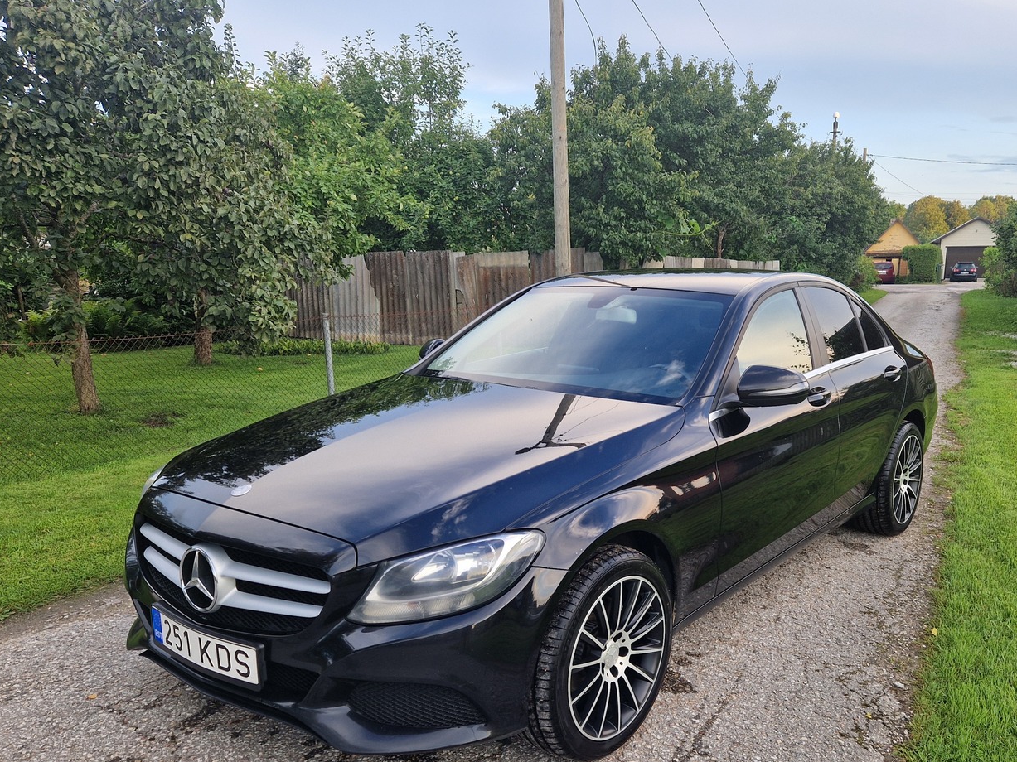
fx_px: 881
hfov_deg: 59.5
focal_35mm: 30
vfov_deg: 46.3
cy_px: 489
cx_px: 606
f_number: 1.8
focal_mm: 5.4
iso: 50
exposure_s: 1/180
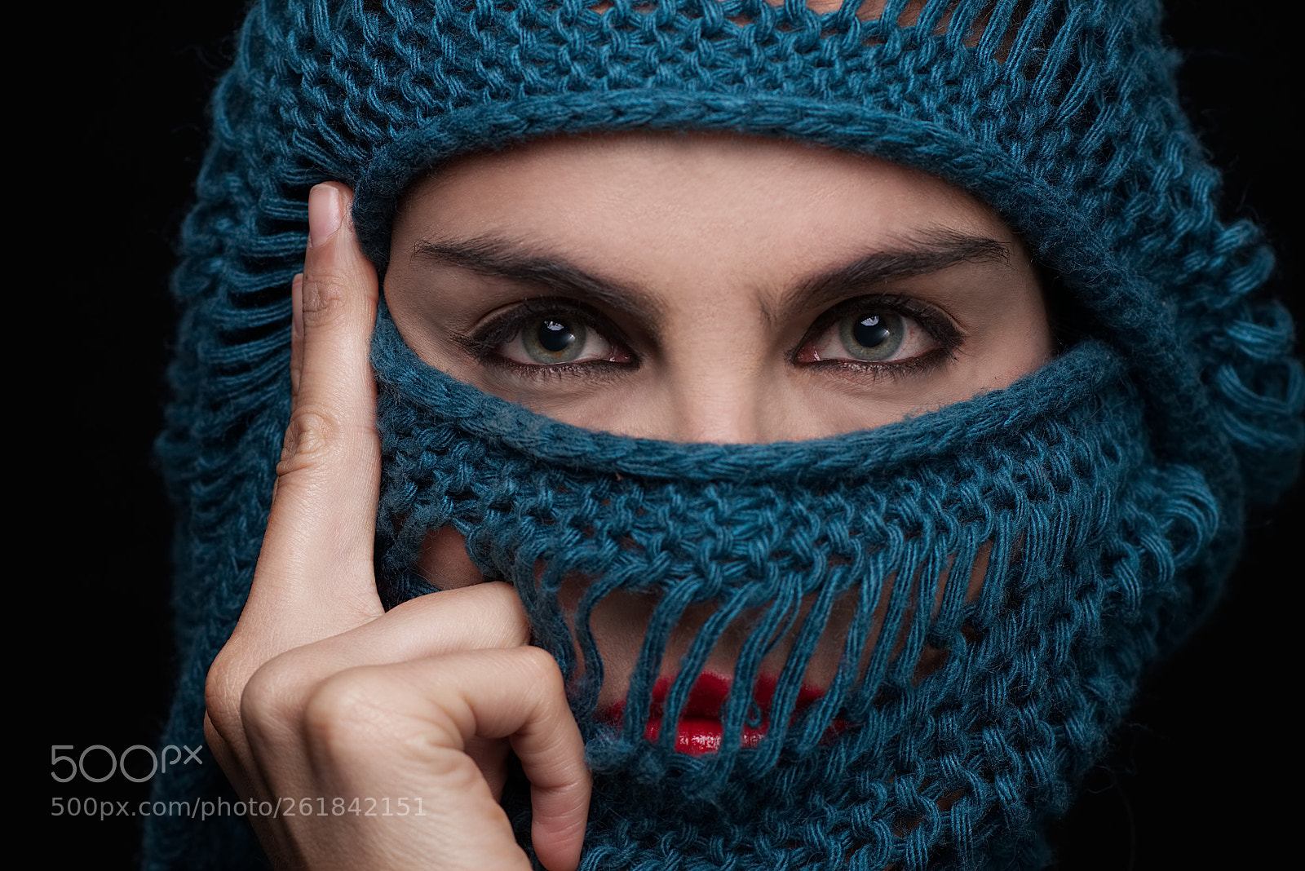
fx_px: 4623
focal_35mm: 128
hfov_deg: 16.1
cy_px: 436
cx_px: 652
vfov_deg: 10.8
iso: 100
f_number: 5.6
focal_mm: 85
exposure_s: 1/200
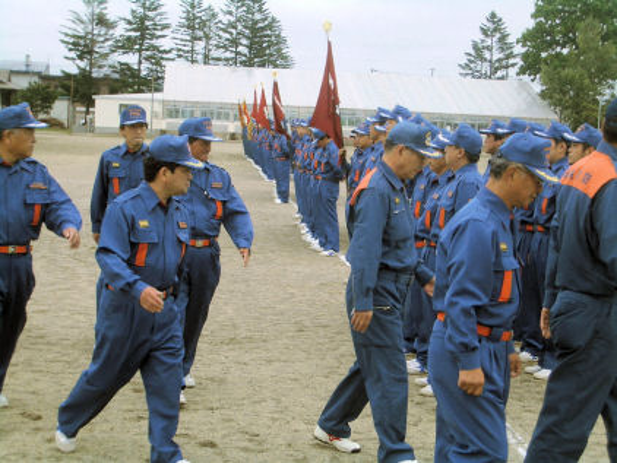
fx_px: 1320
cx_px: 308
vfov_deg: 19.9
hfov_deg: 26.3
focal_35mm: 74
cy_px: 232
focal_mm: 12.2
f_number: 3.9
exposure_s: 1/320
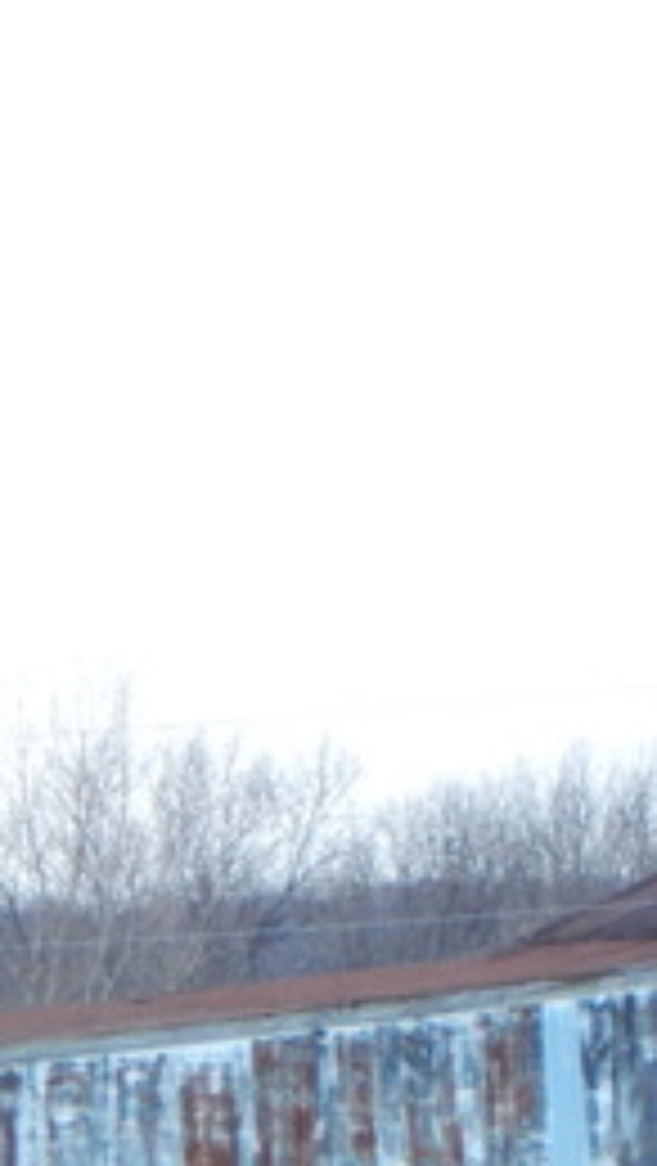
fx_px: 17223
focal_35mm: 557
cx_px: 230
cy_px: 1049
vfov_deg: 3.9
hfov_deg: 2.2
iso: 400
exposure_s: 1/15
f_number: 5.4
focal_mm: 37.1
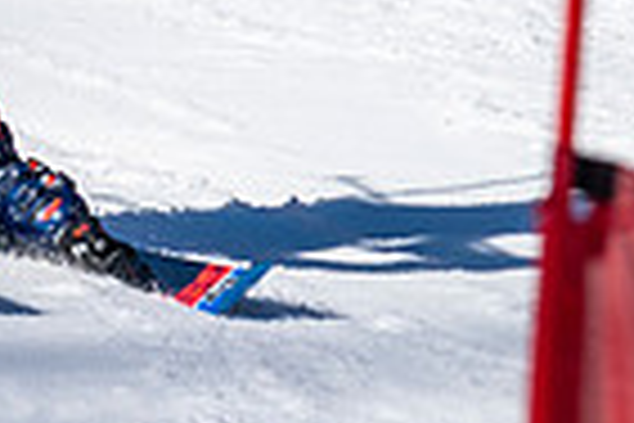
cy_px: -156
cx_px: -514
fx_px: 53798
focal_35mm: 3055
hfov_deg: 0.7
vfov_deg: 0.5
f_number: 8
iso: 500
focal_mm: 560
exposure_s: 1/2000
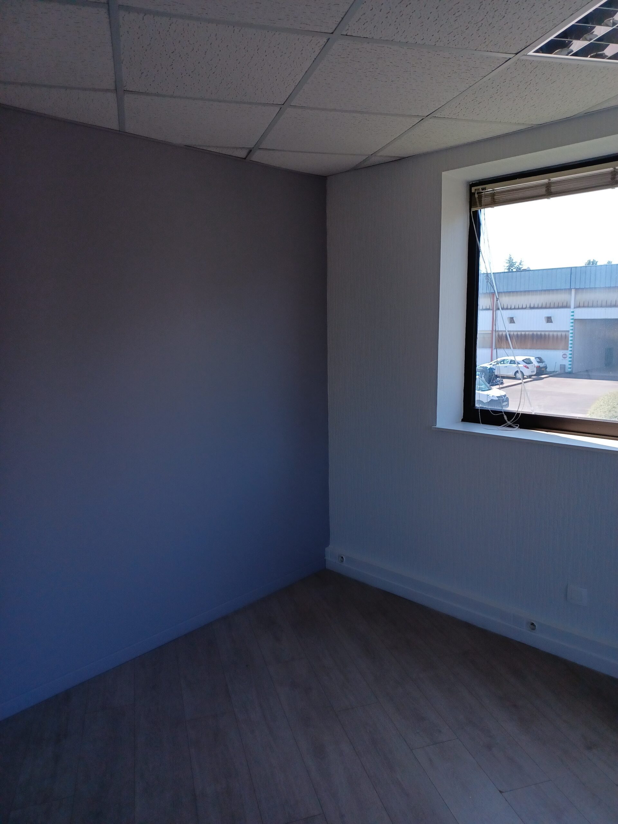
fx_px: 595
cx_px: 309
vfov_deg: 69.4
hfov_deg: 54.9
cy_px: 412
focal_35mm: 25
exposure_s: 1/100
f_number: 1.8
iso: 64
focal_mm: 4.6
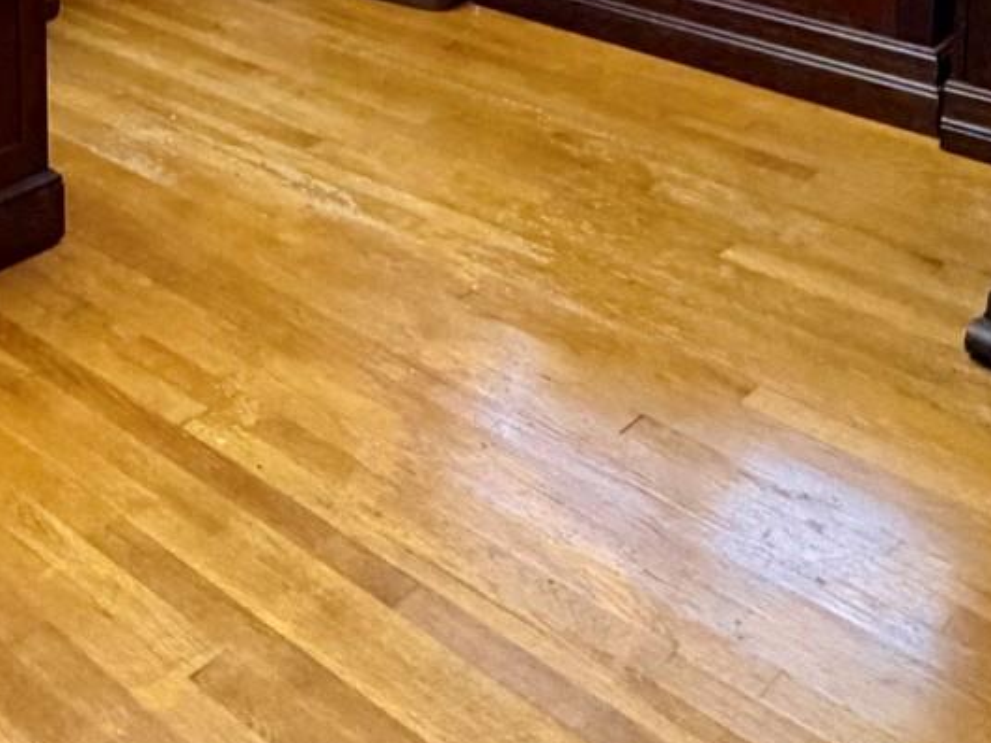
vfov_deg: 22.7
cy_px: -334
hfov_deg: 32.5
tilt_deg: -7.4
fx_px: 1546
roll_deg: +0.8
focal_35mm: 54
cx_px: -17
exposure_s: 1/60
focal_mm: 2.22
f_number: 2.2
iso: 500
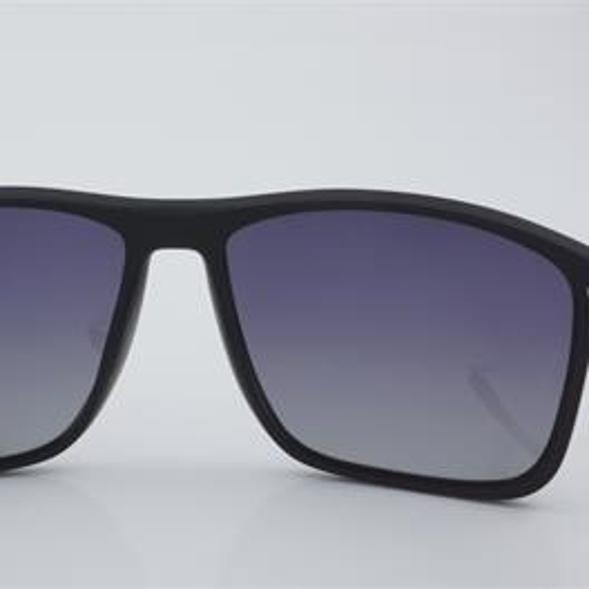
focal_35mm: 68
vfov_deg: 25.5
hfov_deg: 25.3
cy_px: 294
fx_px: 1302
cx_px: 178
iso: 100
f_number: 32
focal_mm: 35
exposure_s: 1/4
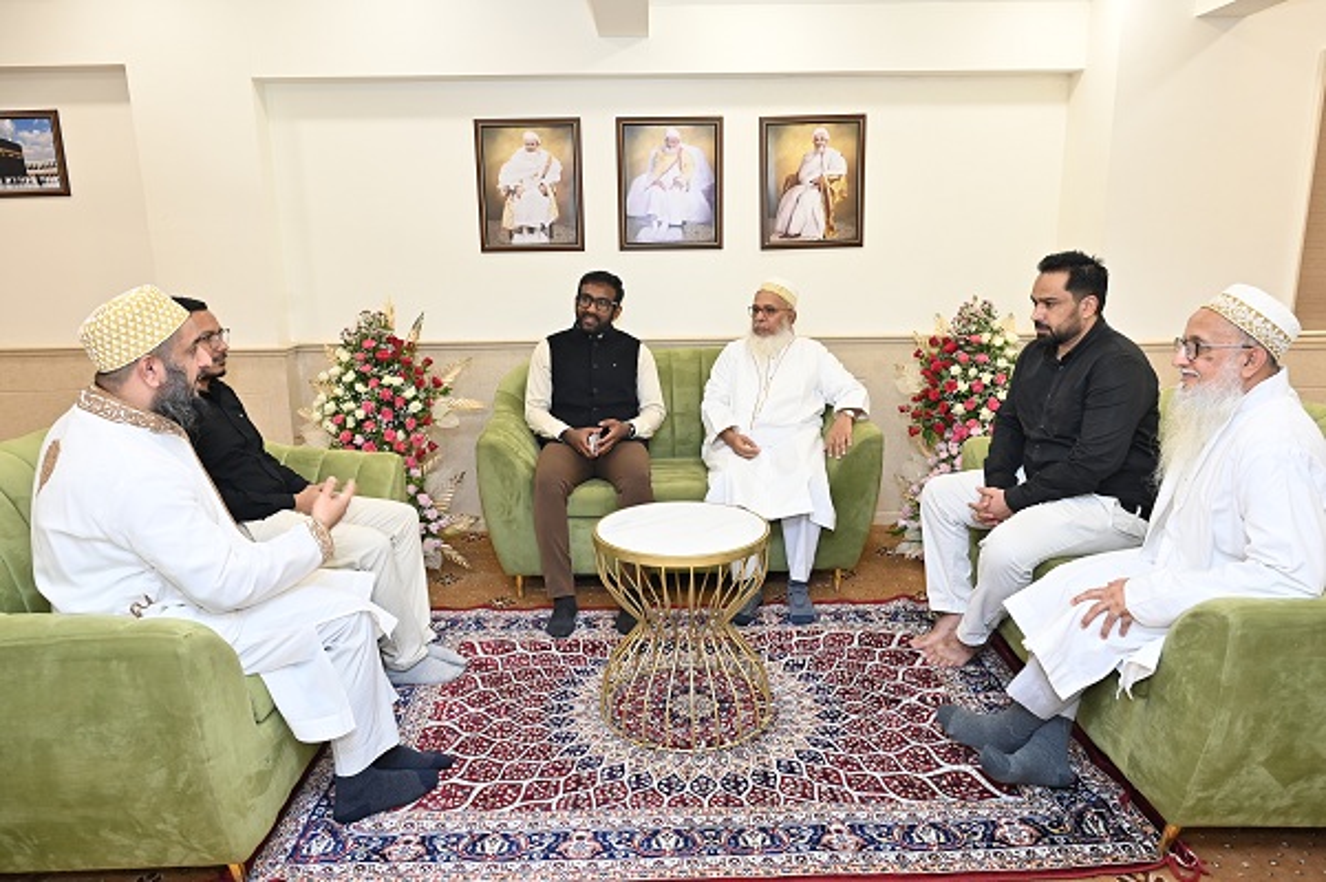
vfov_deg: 53.1
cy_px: 441
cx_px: 663
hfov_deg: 73.8
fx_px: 883
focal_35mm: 24
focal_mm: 24
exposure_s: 1/125
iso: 800
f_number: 5
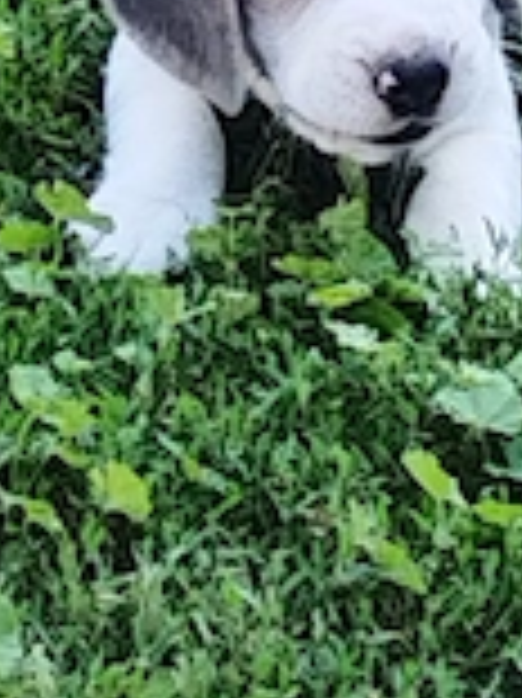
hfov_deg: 5.2
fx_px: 5778
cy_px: 36
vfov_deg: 6.9
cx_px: 378
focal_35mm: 287
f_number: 1.9
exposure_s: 1/139
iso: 100
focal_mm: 4.95
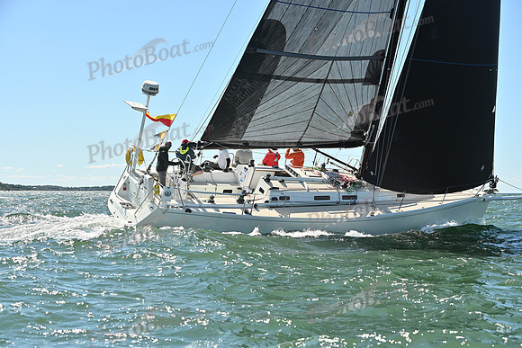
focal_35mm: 70
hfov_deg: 28.8
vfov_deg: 19.5
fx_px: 1015
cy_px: 174
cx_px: 261
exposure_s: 1/1250
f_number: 7.1
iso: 320
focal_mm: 70
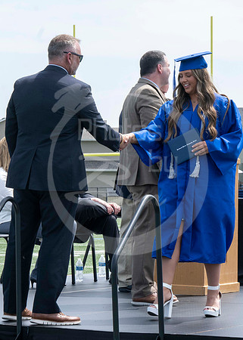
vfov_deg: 12.3
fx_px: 1579
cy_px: 85
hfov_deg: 8.8
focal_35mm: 163
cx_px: 62
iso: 200
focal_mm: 70
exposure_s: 1/250
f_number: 13
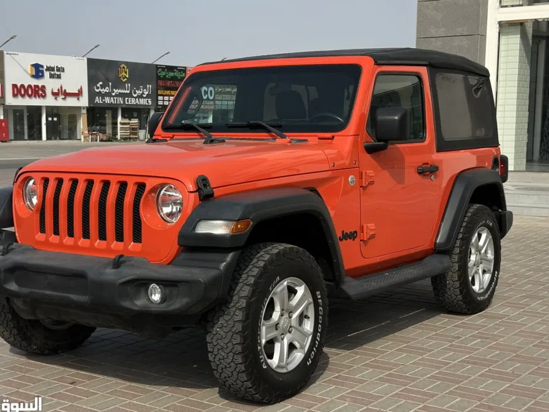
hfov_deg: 34.3
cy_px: 217
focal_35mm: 56
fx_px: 888
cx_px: 256
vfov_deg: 26.1
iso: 64
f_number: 1.78
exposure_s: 1/4566
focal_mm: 6.86
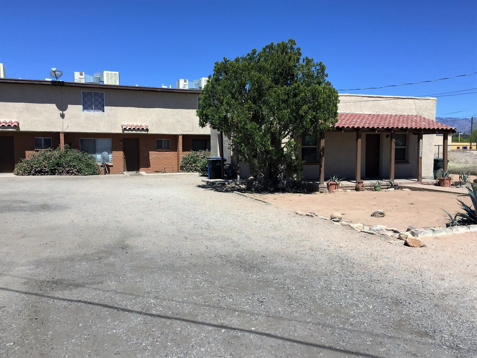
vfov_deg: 48.2
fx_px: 400
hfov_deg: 61.7
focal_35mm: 29
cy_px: 179
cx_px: 238
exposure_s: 1/2825
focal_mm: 4.15
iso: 32
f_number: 2.2
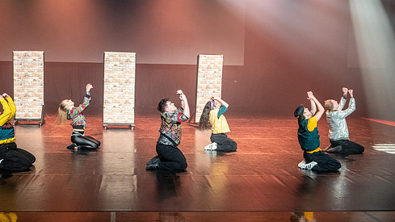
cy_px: 118
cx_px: 165
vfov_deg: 23.1
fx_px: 545
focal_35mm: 52
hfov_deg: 39.8
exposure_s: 1/100
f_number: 2.8
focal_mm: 40
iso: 3600
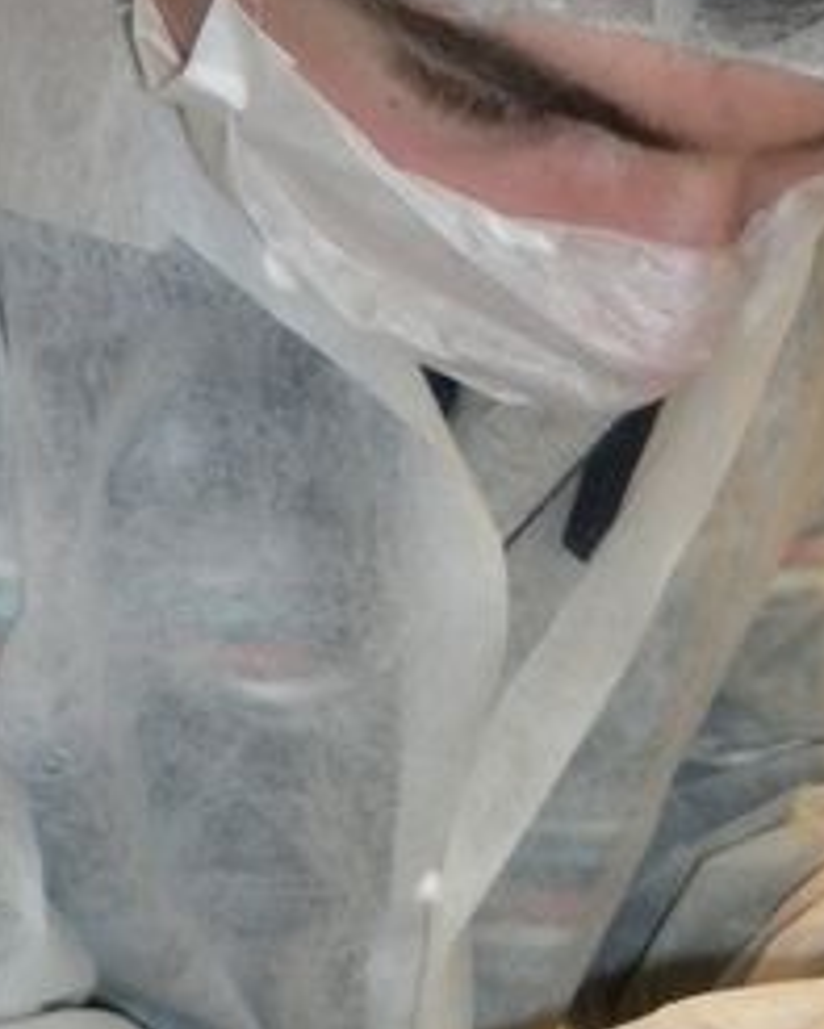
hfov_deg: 15.9
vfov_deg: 19.6
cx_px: 912
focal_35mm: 94
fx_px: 2864
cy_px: 1113
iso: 400
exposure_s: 1/30
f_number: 3.5
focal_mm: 6.6
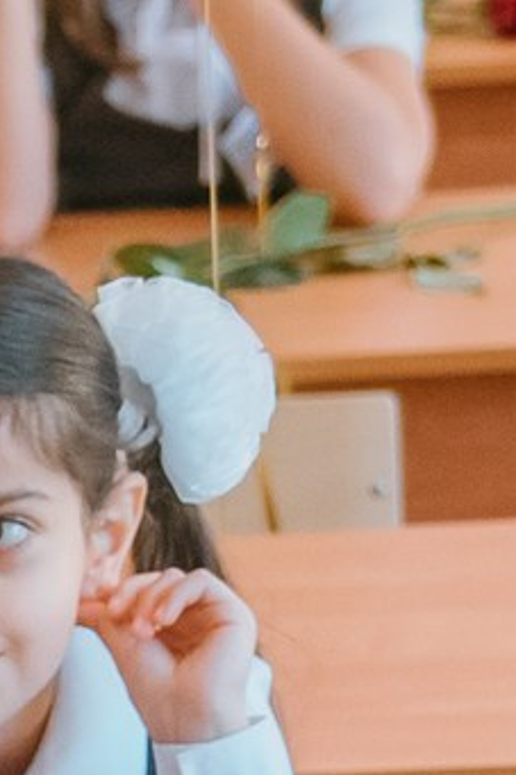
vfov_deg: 6.0
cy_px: 1356
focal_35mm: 338
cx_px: -718
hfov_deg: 4.0
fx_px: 7274
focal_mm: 45
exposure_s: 1/320
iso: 1250
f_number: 2.8
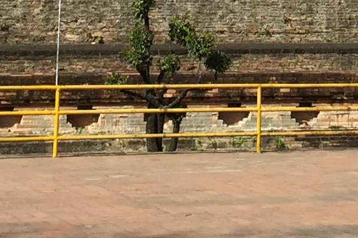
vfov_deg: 7.6
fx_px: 1631
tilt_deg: +13.3
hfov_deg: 12.4
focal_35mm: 164
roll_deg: -1.2
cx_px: 331
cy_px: -389
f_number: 2.2
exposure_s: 1/1980
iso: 32
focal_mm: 4.15
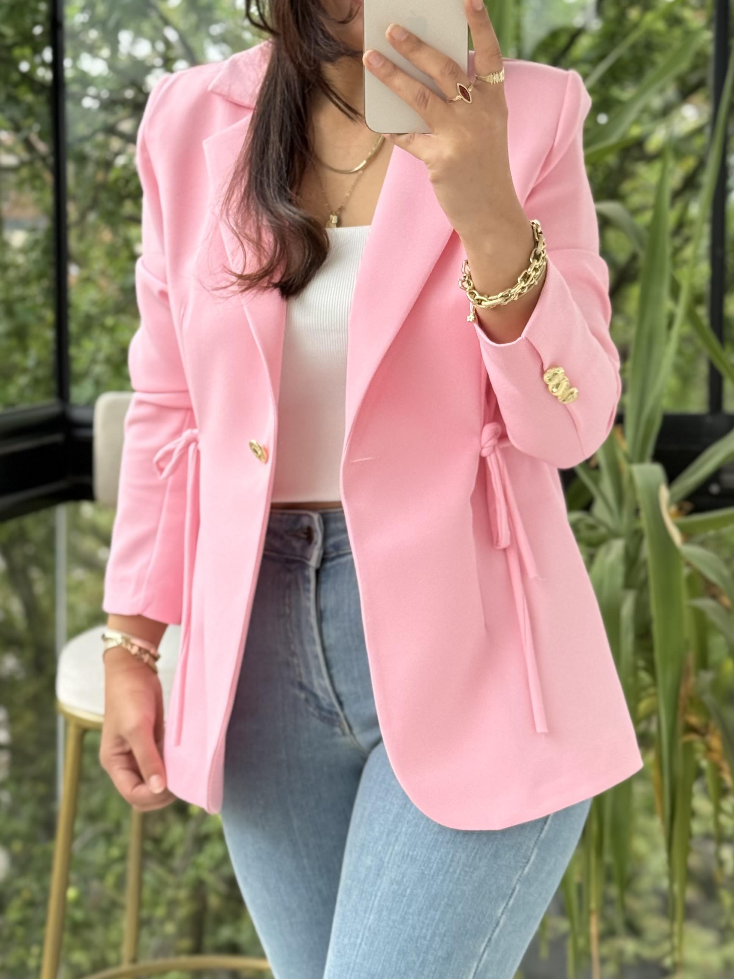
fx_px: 2092
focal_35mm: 74
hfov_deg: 19.9
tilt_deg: -20.7
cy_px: 392
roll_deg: +0.1
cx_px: 406
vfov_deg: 26.3
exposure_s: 1/402
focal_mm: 6.76
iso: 100
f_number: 1.78
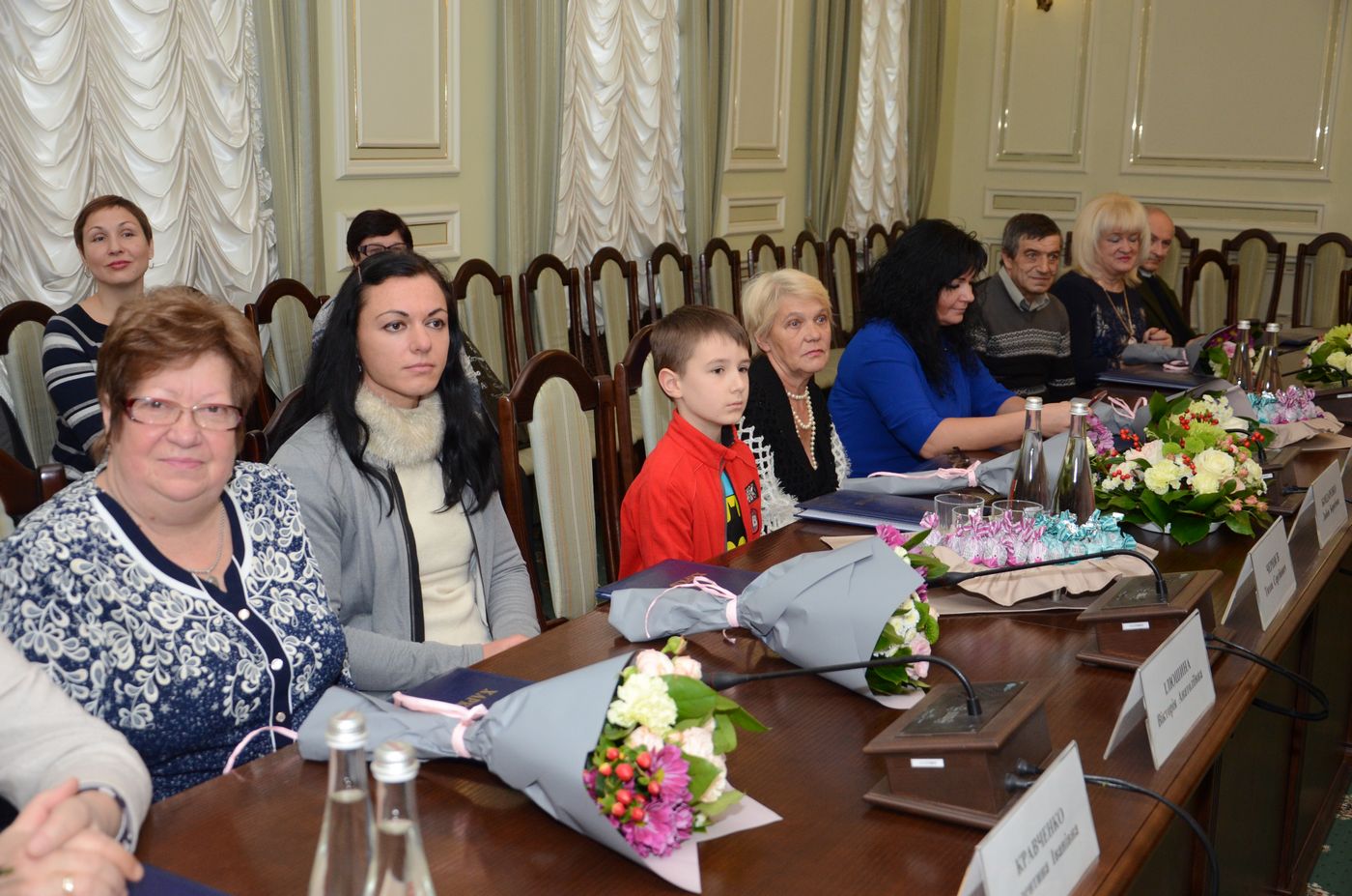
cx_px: 676
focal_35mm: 39
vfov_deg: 34.1
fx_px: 1462
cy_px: 448
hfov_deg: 49.6
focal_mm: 26
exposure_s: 1/200
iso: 1000
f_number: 4
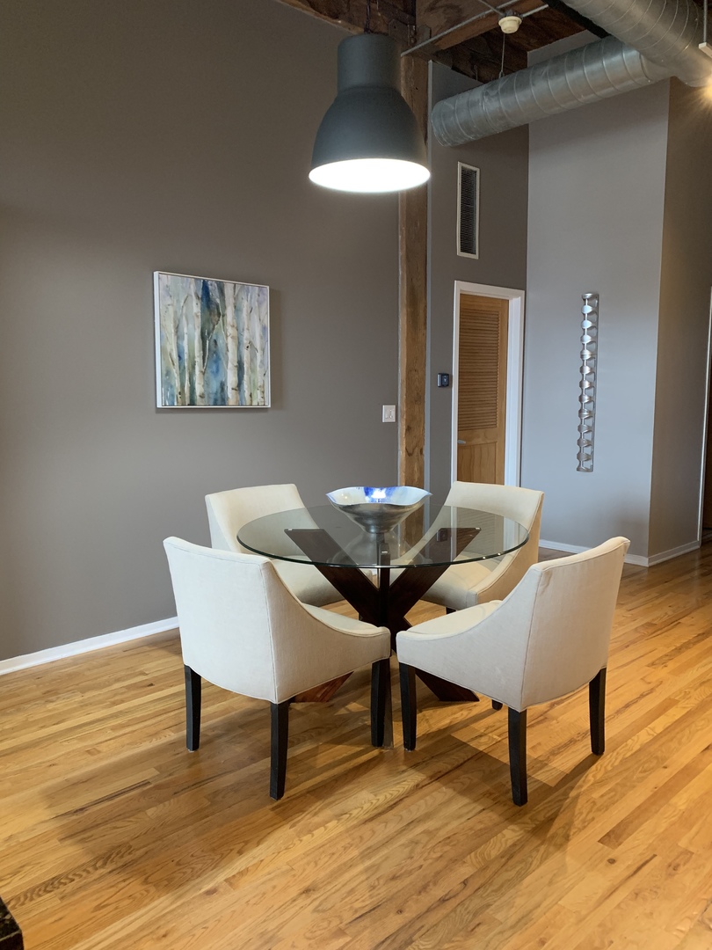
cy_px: 475
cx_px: 356
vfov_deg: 67.3
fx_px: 713
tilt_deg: -6.5
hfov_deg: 53.1
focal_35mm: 26
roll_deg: +1.0
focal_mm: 4.25
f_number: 1.8
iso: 320
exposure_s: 1/60
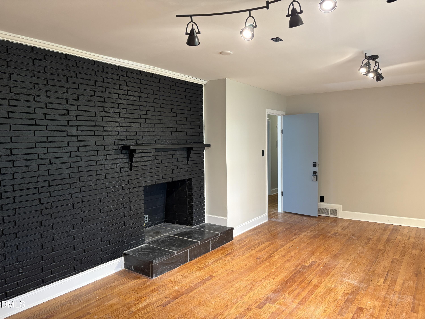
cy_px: 160
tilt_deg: -2.9
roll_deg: +1.0
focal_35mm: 26
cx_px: 212
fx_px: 319
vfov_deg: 53.1
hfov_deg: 67.3
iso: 200
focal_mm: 5.96
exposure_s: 1/60
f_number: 1.6
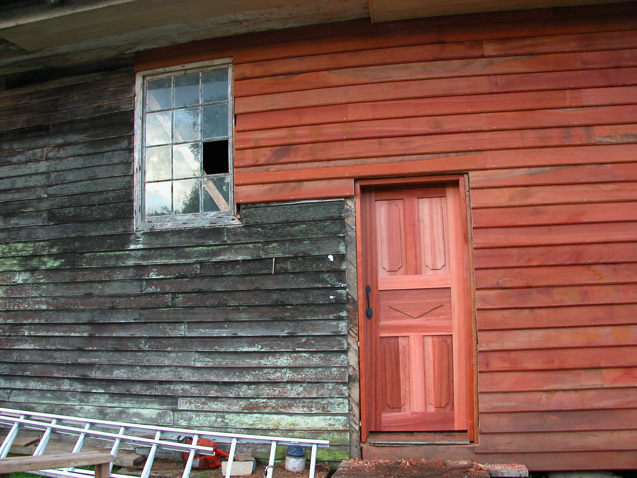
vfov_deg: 40.7
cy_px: 239
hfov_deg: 52.6
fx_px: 644
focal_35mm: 35
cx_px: 318
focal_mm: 8.9
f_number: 2.8
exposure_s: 1/25.2
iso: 100
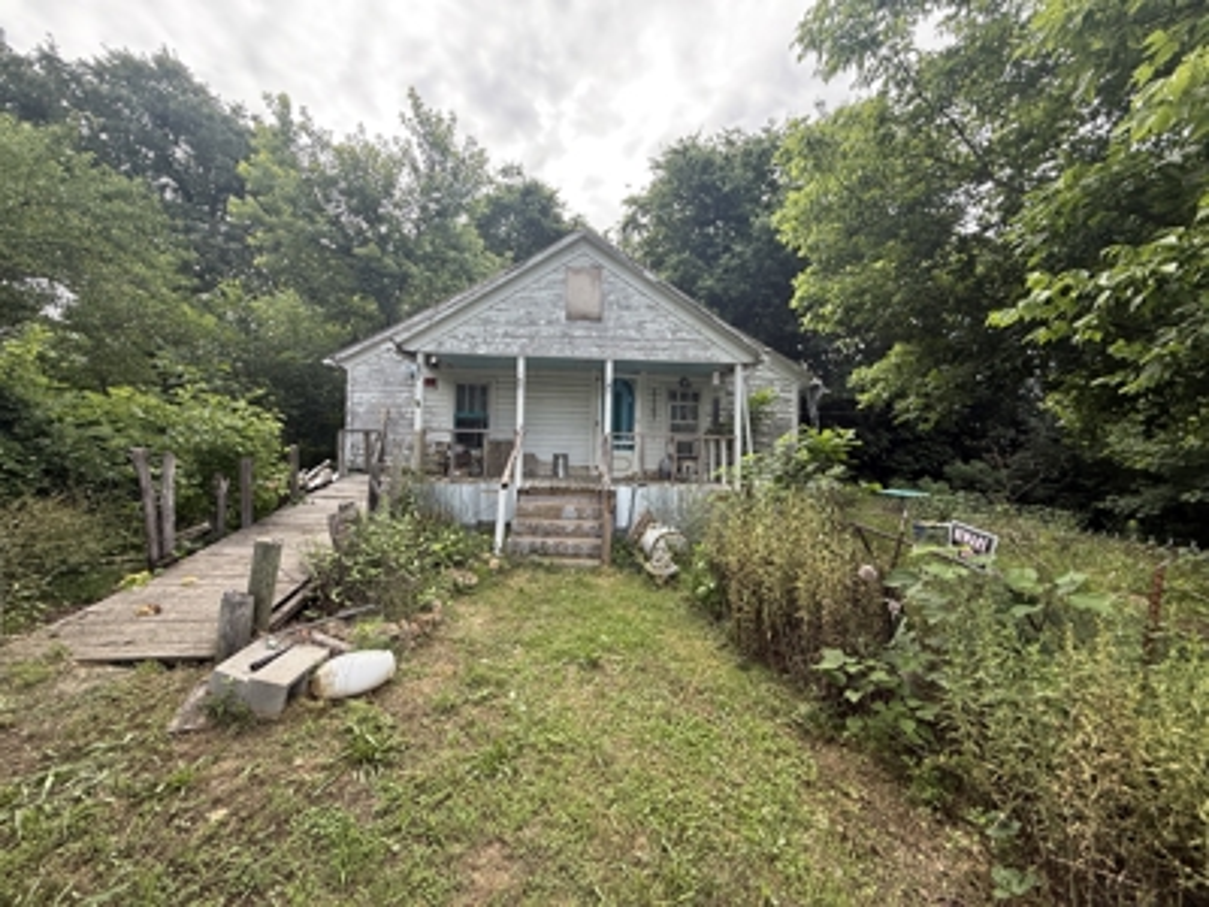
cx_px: 604
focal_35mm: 14
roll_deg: +0.2
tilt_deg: +0.3
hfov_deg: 102.1
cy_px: 454
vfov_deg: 85.7
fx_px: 489
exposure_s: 1/192
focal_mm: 2.22
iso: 50
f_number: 2.2
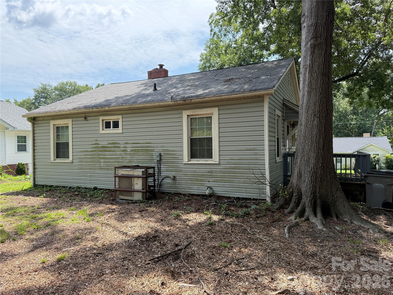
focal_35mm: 24
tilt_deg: +1.4
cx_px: 196
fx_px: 272
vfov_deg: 56.8
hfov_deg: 71.6
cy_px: 148
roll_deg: +1.0
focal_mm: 6.76
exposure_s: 1/1618
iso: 100
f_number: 1.78
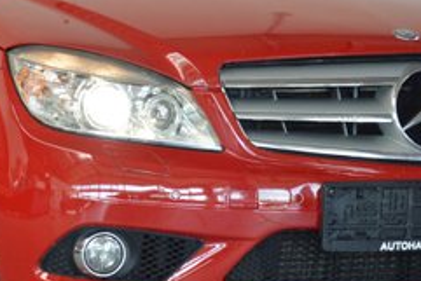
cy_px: 134
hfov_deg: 9.9
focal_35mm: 207
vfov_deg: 6.6
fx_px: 2422
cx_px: 141
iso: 400
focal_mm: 52
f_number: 5
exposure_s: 1/100
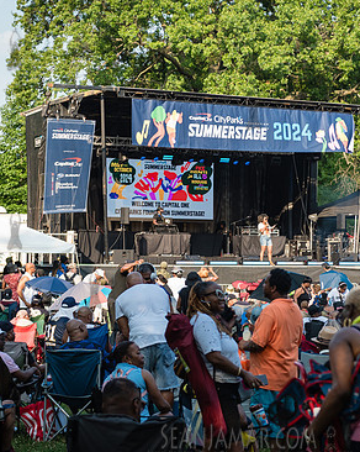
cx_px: 253
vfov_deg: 19.2
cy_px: 228
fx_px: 1334
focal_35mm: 100
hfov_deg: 15.3
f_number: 3.5
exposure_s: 1/1600
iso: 500
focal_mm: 66
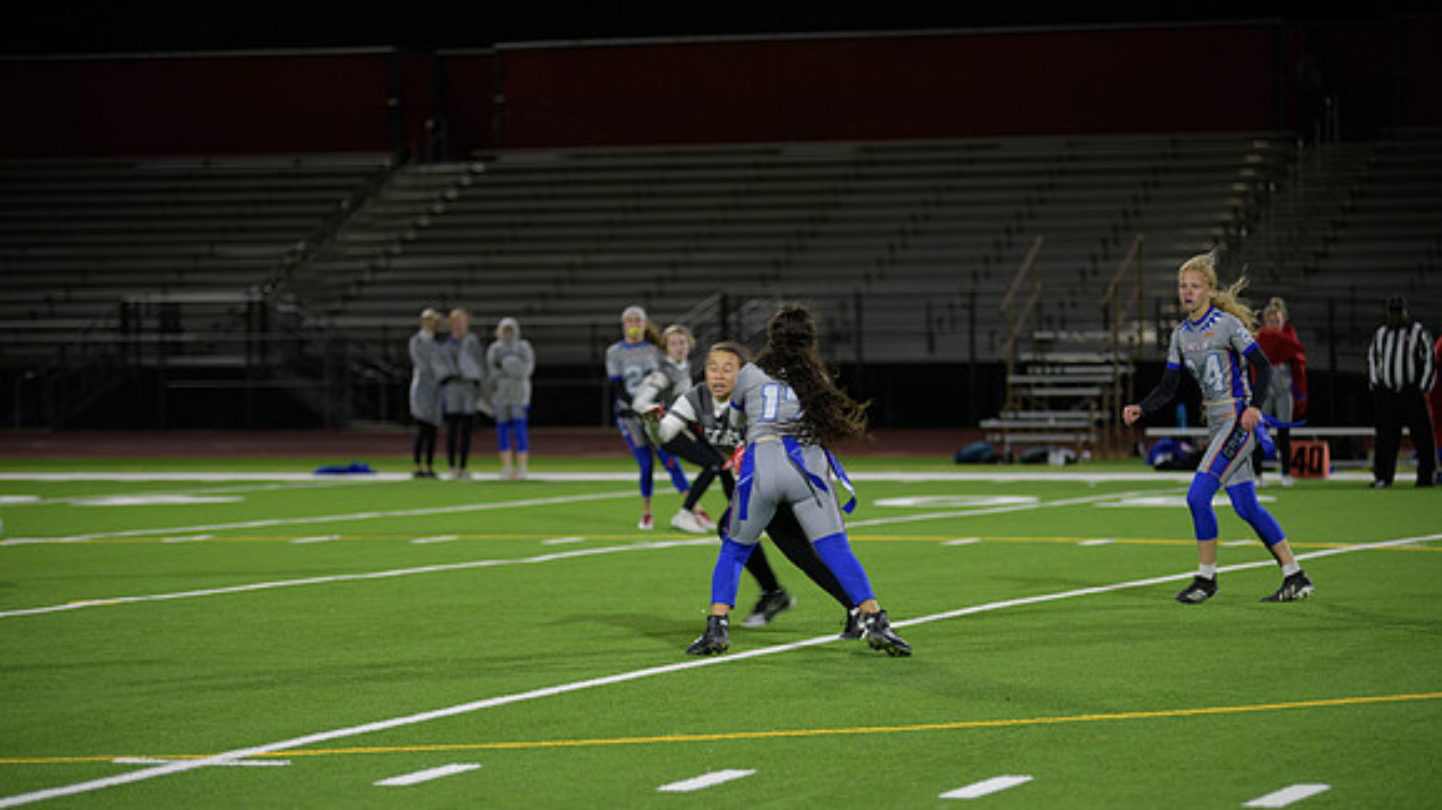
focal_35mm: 137
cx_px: 722
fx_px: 5236
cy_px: 481
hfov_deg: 15.7
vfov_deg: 8.8
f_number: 2.8
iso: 720
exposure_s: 1/200
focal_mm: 130
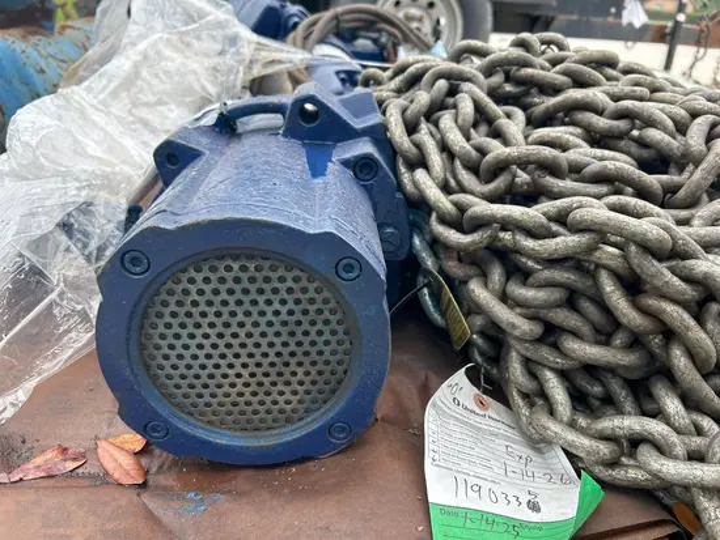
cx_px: 360
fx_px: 541
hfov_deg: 67.3
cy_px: 270
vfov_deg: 53.1
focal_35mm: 26
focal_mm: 5.7
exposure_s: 1/924
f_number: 1.5
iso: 50
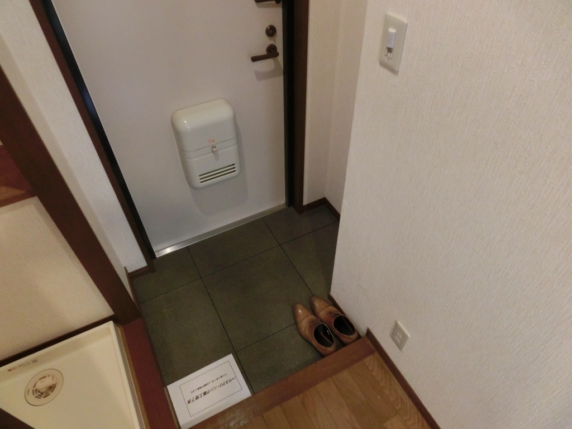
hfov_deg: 71.6
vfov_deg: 56.8
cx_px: 286
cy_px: 214
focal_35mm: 24
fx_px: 397
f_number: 3
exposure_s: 1/25
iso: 800
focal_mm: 4.24
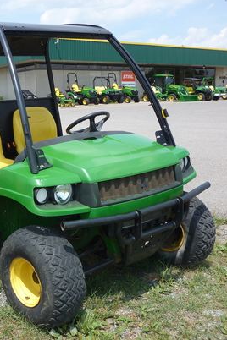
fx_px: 426
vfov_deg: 43.6
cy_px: 168
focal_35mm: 45
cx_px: 26
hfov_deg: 28.8
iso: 80
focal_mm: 5.3
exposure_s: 1/640
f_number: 3.5
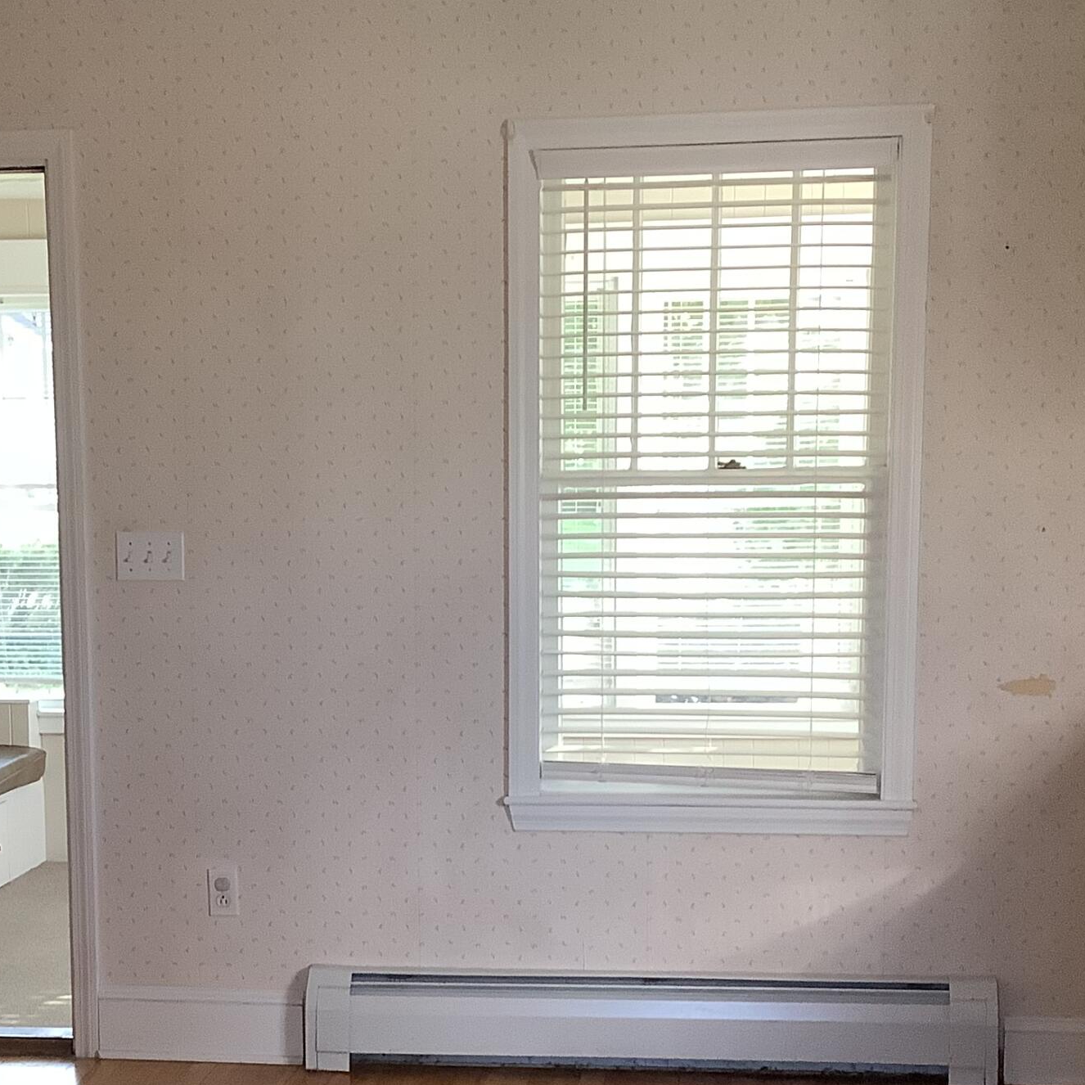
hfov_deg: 27.6
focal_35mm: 62
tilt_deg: -8.3
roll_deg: +0.1
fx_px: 2199
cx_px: 391
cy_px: 784
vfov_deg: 27.4
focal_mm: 3.3
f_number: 2.4
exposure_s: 1/60
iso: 200
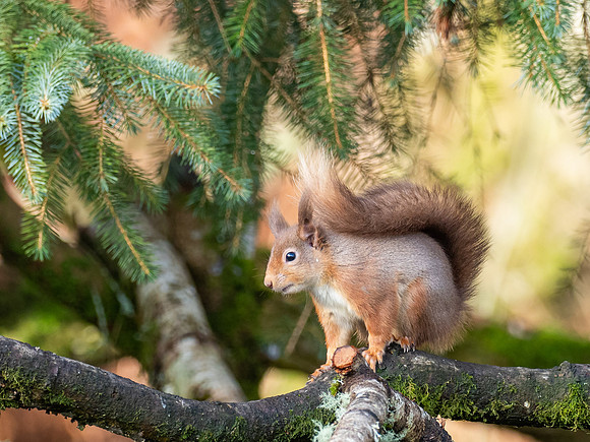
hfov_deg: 1.7
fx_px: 20235
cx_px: 295
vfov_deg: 1.3
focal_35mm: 1187
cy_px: 245
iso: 500
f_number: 4.5
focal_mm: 300
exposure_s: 1/250
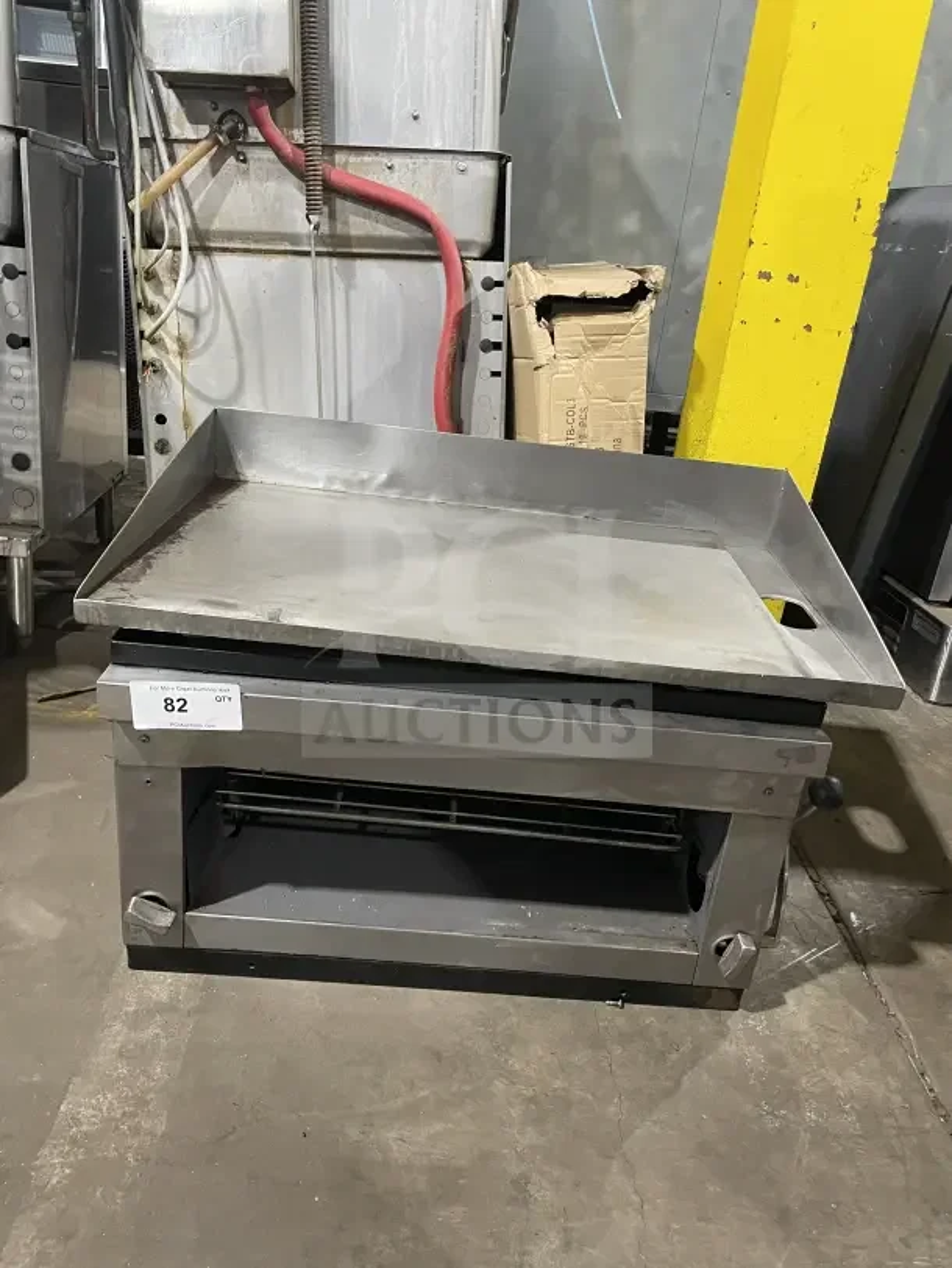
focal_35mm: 26
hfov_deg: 53.1
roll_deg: -4.9
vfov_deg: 67.3
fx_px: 953
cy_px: 634
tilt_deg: -22.0
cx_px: 476
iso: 500
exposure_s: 1/59
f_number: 1.6
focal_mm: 4.2
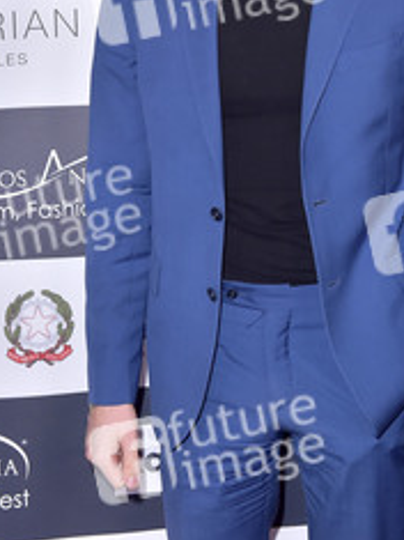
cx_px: 274
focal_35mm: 82
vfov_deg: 23.5
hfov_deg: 17.9
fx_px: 1277
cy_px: 106
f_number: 6.3
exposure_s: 1/320
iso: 500
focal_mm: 50
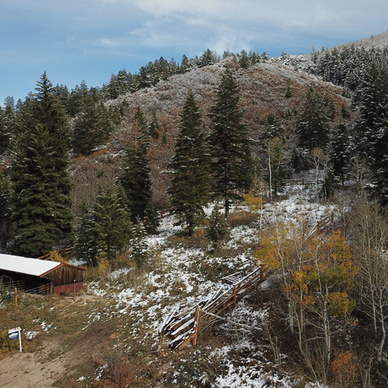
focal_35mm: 31
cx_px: 177
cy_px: 192
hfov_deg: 52.5
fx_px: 393
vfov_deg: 52.5
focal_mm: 4.7
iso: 100
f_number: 2.2
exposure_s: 1/1366
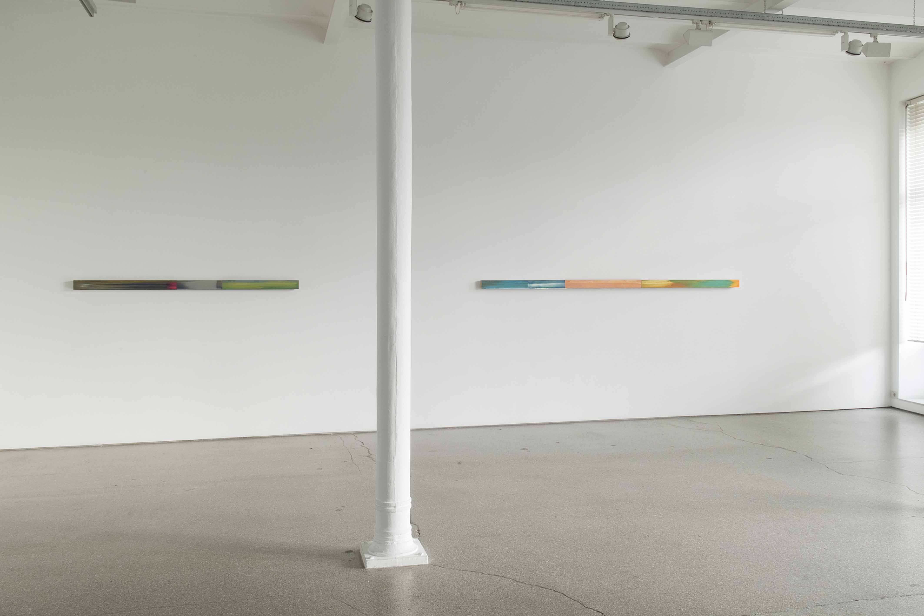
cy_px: 308
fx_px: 770
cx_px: 462
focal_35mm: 30
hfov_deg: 61.9
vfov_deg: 43.6
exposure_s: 1/2
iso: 100
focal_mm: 20
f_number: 11
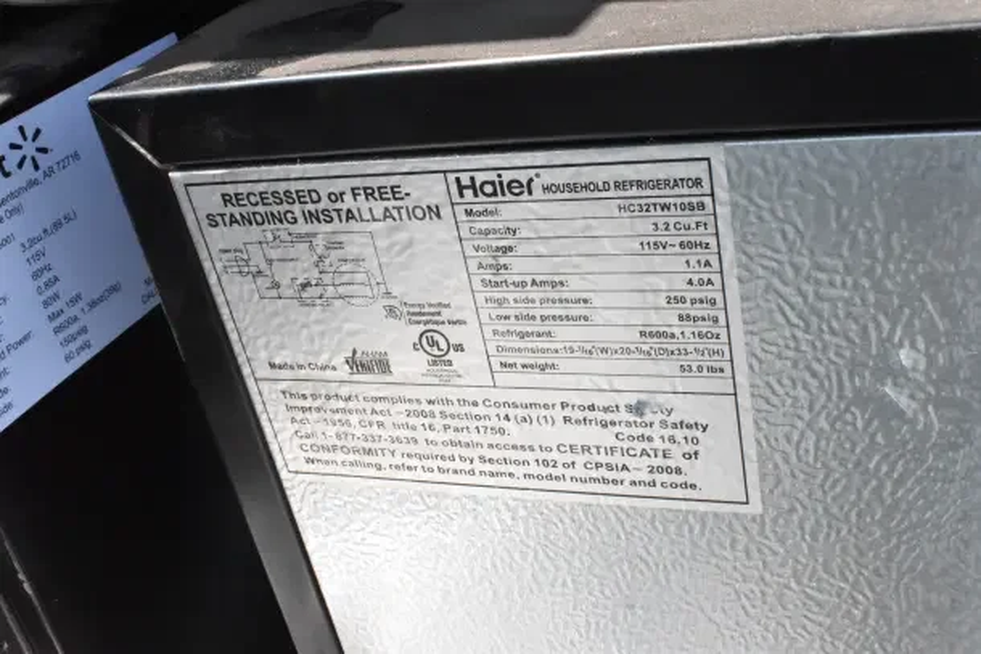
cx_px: 490
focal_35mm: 42
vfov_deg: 31.9
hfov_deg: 46.4
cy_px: 327
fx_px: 1145
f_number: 20
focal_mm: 28
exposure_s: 1/1250
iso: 6400
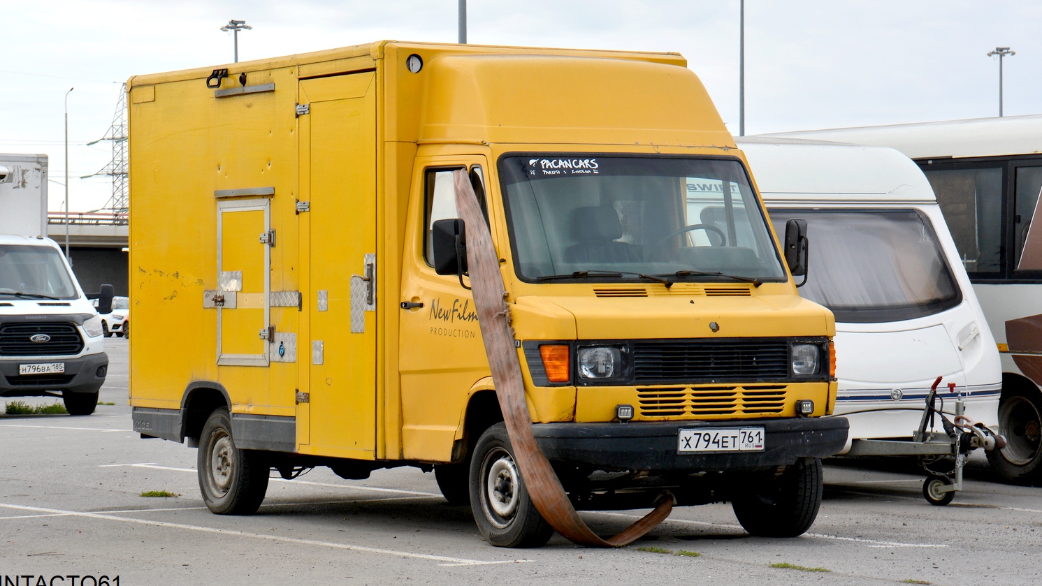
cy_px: 249
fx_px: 3275
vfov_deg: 10.2
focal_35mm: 119
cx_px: 520
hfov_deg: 18.1
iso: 125
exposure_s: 1/250
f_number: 8
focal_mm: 75
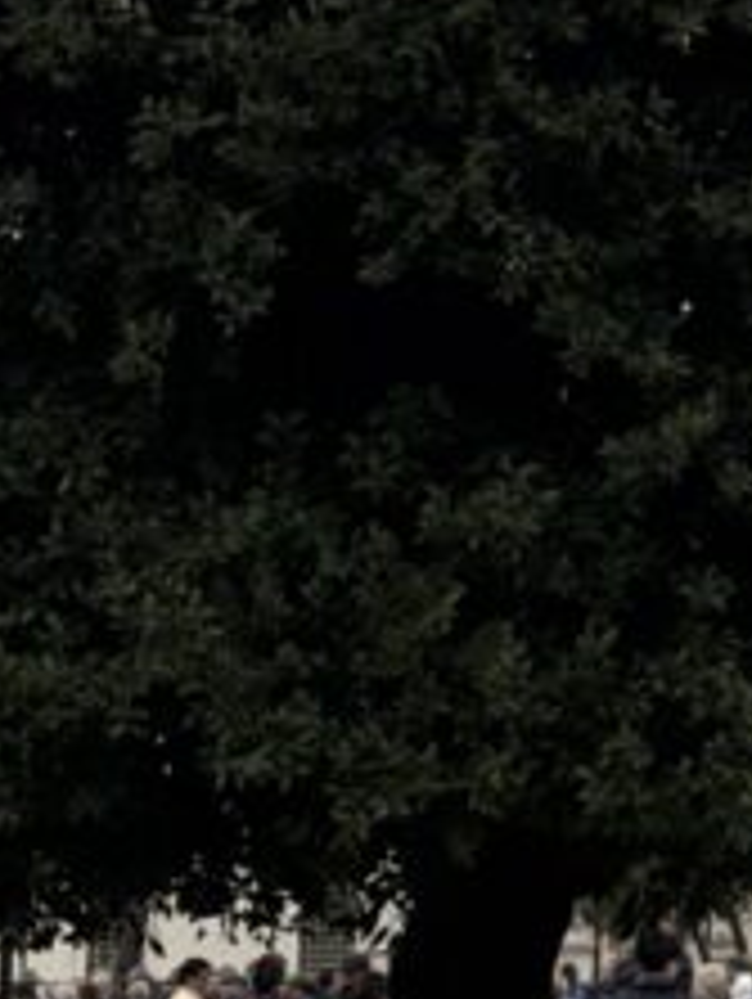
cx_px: 1324
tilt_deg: +16.4
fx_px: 6389
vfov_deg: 8.5
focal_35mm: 221
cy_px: -914
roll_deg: -0.1
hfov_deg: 6.6
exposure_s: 1/7143
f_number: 1.78
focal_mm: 6.76
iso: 64
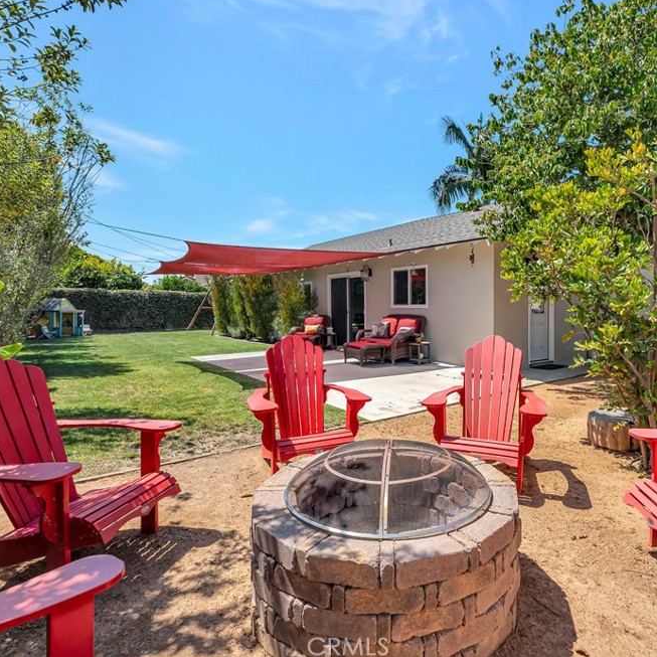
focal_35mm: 20
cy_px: 317
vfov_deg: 74.8
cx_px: 400
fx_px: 429
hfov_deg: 73.9
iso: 100
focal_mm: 10
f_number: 5.6
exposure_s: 1/500
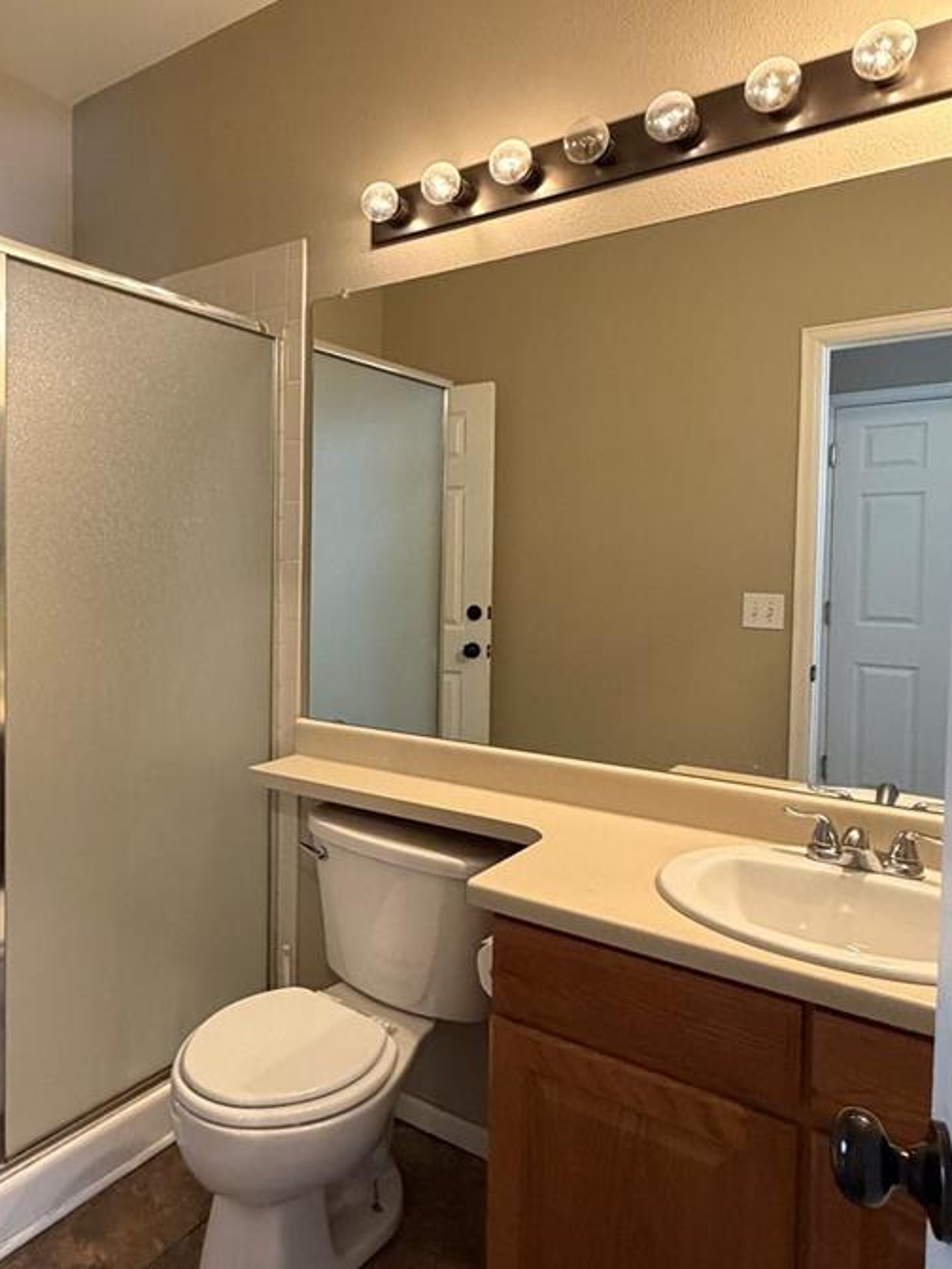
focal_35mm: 25
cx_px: 229
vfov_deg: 69.3
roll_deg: -0.8
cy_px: 589
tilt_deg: -1.7
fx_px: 917
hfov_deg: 52.3
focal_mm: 2.22
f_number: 2.2
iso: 500
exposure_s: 1/60
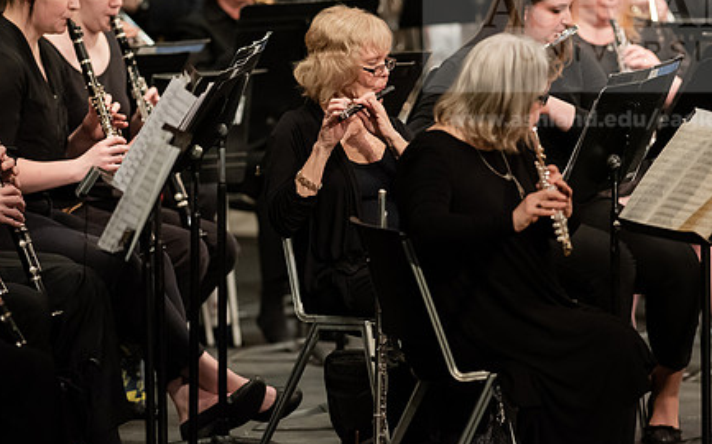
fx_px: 7951
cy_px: 154
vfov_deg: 3.2
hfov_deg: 5.1
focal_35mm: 410
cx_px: 373
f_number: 3.5
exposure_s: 1/320
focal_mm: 300
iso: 4000
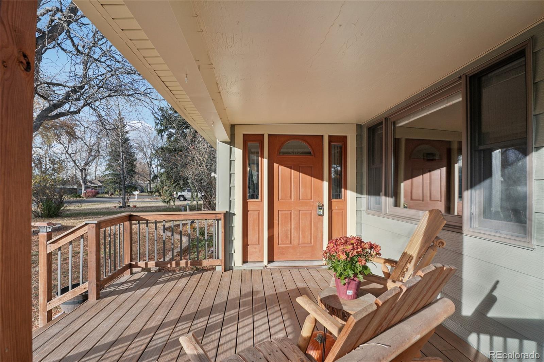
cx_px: 272
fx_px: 249
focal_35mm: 16
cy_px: 181
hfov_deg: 95.0
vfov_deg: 72.0
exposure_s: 1/125
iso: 100
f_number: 8
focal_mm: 11
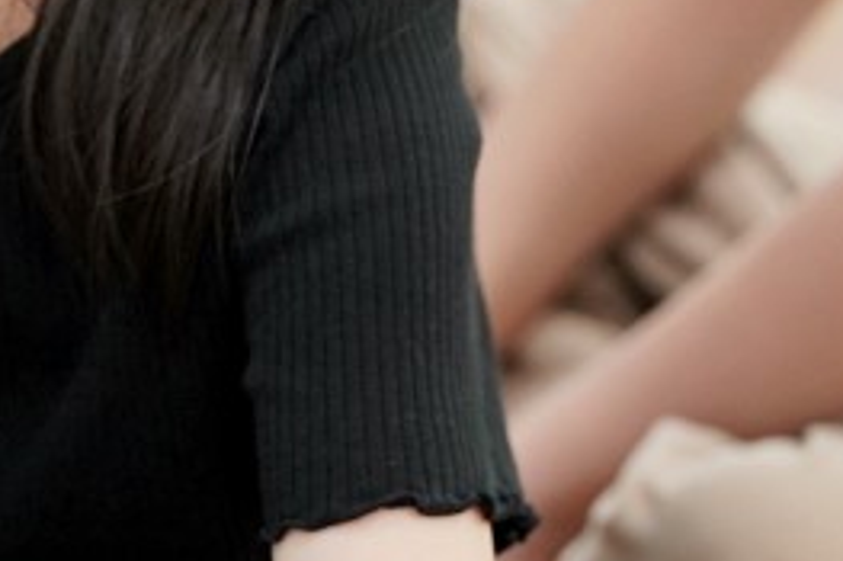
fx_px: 12426
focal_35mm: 531
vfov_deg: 2.6
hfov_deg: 3.9
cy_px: -263
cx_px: 51
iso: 2500
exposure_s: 1/160
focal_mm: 155
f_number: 4
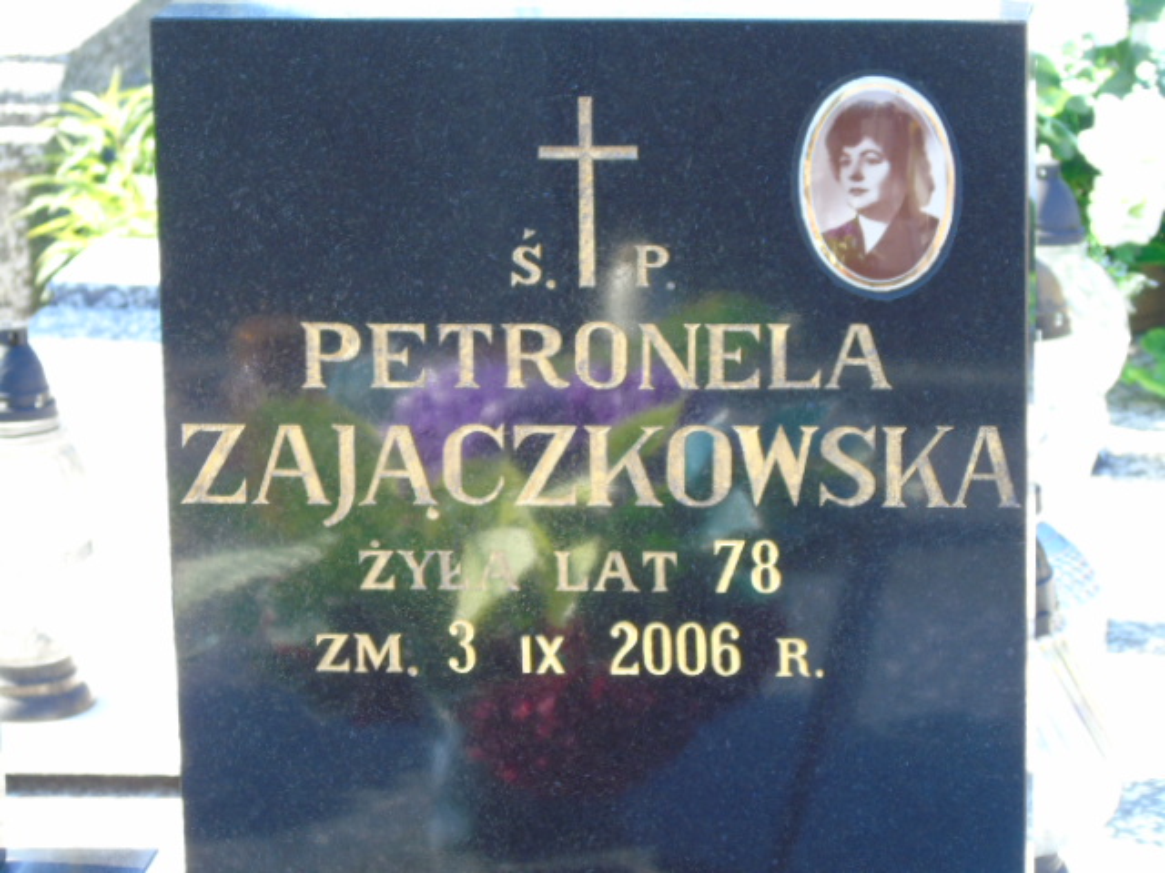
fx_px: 4779
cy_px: 436
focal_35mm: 142
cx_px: 582
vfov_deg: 10.4
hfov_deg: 13.9
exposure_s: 1/125
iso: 250
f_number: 4.7
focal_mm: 25
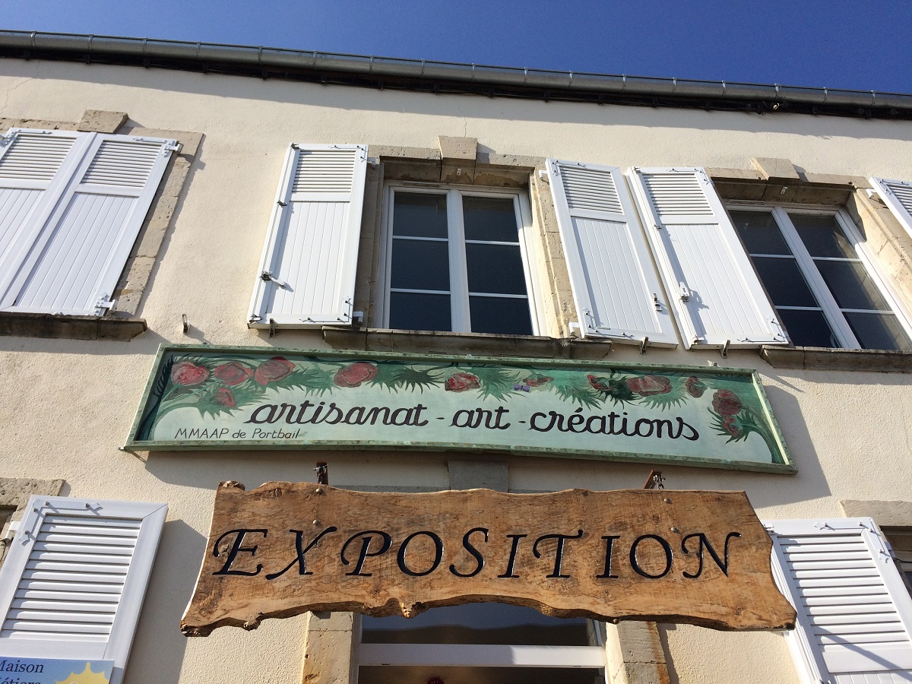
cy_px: 342
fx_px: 764
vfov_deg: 48.2
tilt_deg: +43.6
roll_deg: +3.8
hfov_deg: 61.7
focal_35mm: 29
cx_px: 456
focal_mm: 4.15
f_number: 2.2
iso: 32
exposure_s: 1/2564
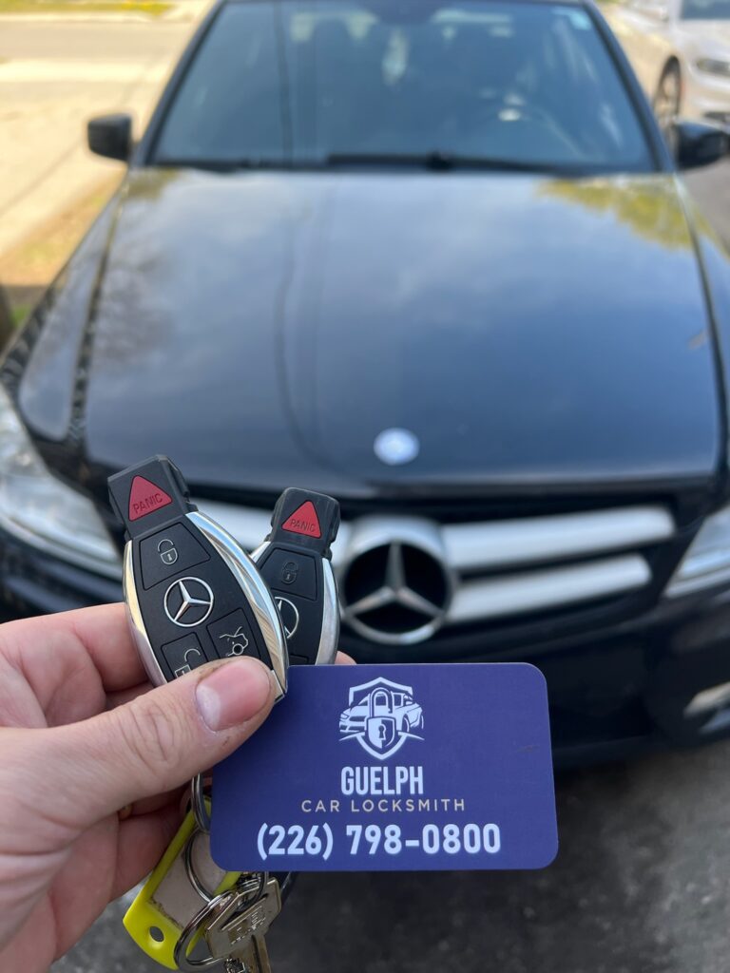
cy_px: 486
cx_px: 365
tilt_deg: -36.5
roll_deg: +0.4
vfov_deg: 67.3
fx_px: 731
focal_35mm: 26
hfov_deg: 53.1
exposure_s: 1/488
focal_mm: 5.7
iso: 50
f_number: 1.5
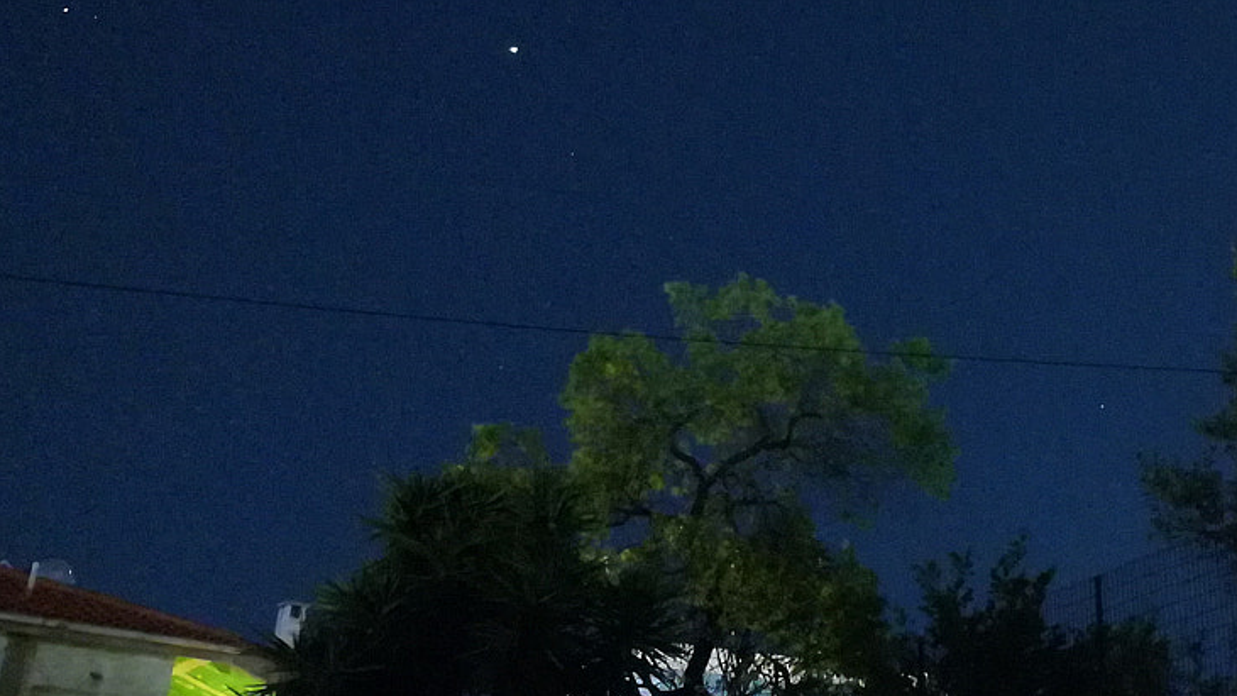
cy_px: 215
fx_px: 2033
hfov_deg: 31.9
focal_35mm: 62
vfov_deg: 19.3
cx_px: 1161
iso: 1600
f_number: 2.2
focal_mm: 3.83
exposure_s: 8
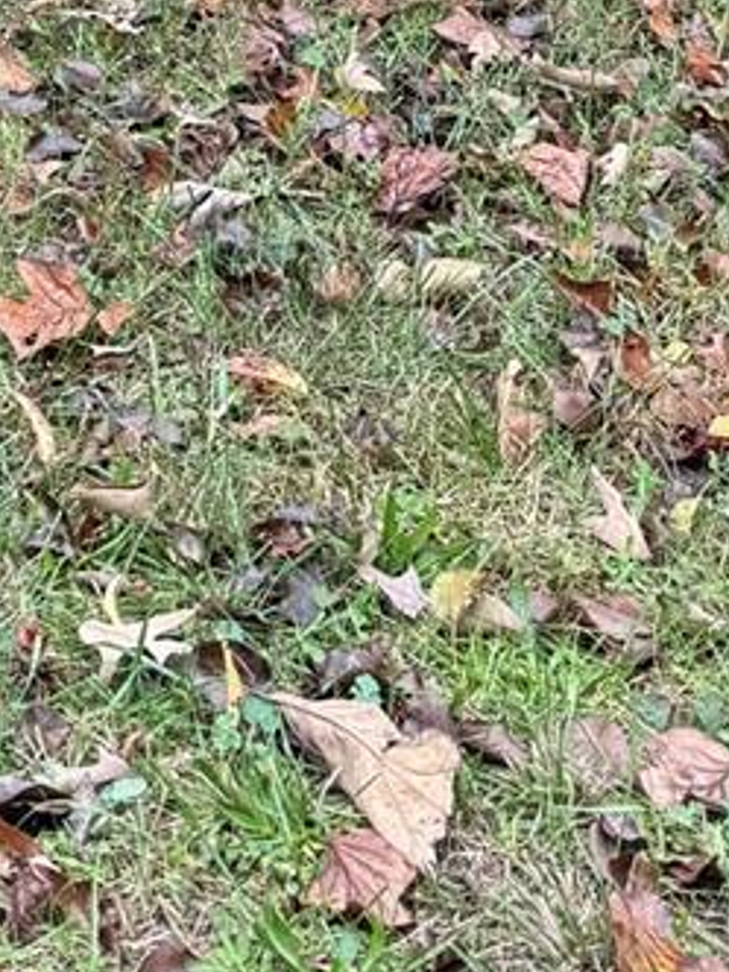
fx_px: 3117
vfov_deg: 14.5
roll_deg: -3.0
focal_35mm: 111
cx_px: -381
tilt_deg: -4.0
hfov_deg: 12.6
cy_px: -1010
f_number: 1.78
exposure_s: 1/399
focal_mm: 6.76
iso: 80
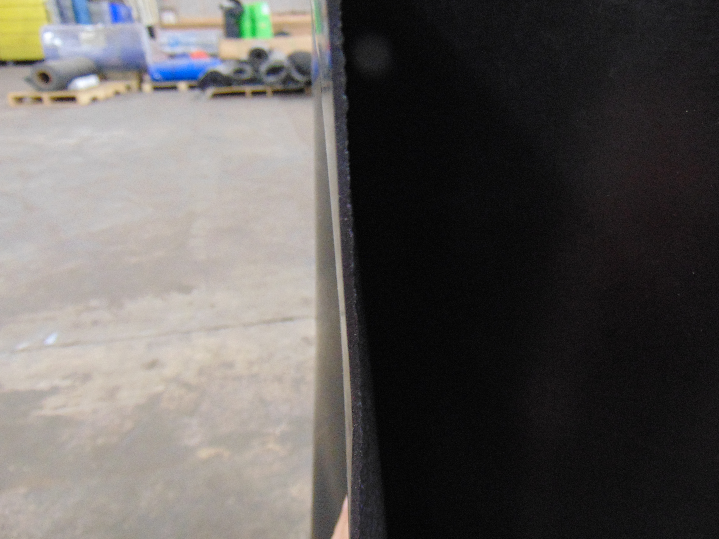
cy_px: 270
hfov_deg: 69.4
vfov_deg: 54.9
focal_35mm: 25
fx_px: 519
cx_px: 360
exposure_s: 1/13
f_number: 3
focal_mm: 4.5
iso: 400
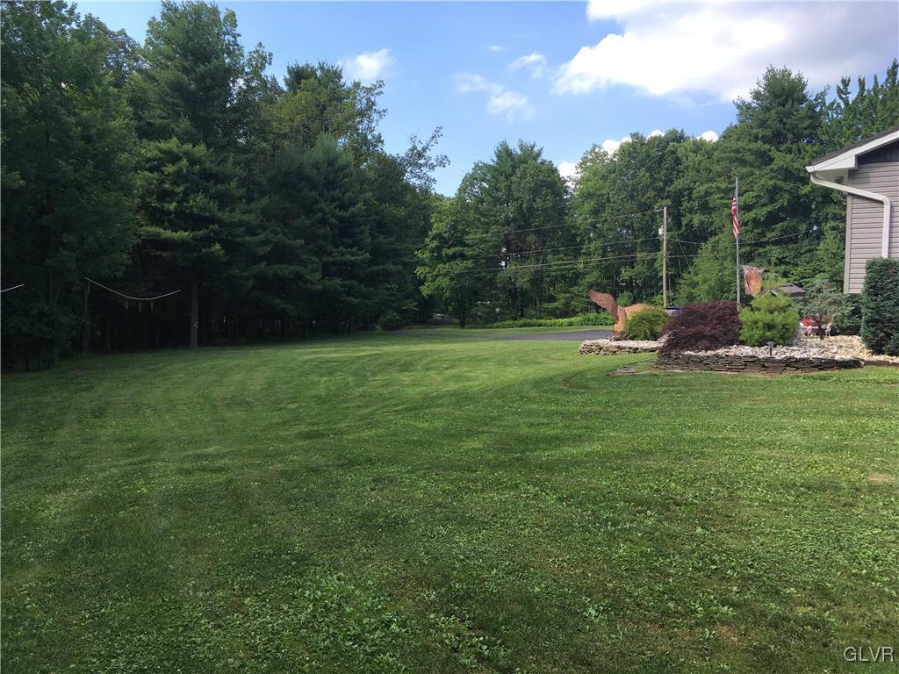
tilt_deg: -2.0
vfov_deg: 48.2
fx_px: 753
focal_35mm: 29
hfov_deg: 61.7
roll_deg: -2.0
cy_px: 337
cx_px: 450
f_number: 2.2
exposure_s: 1/582
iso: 25
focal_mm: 4.15
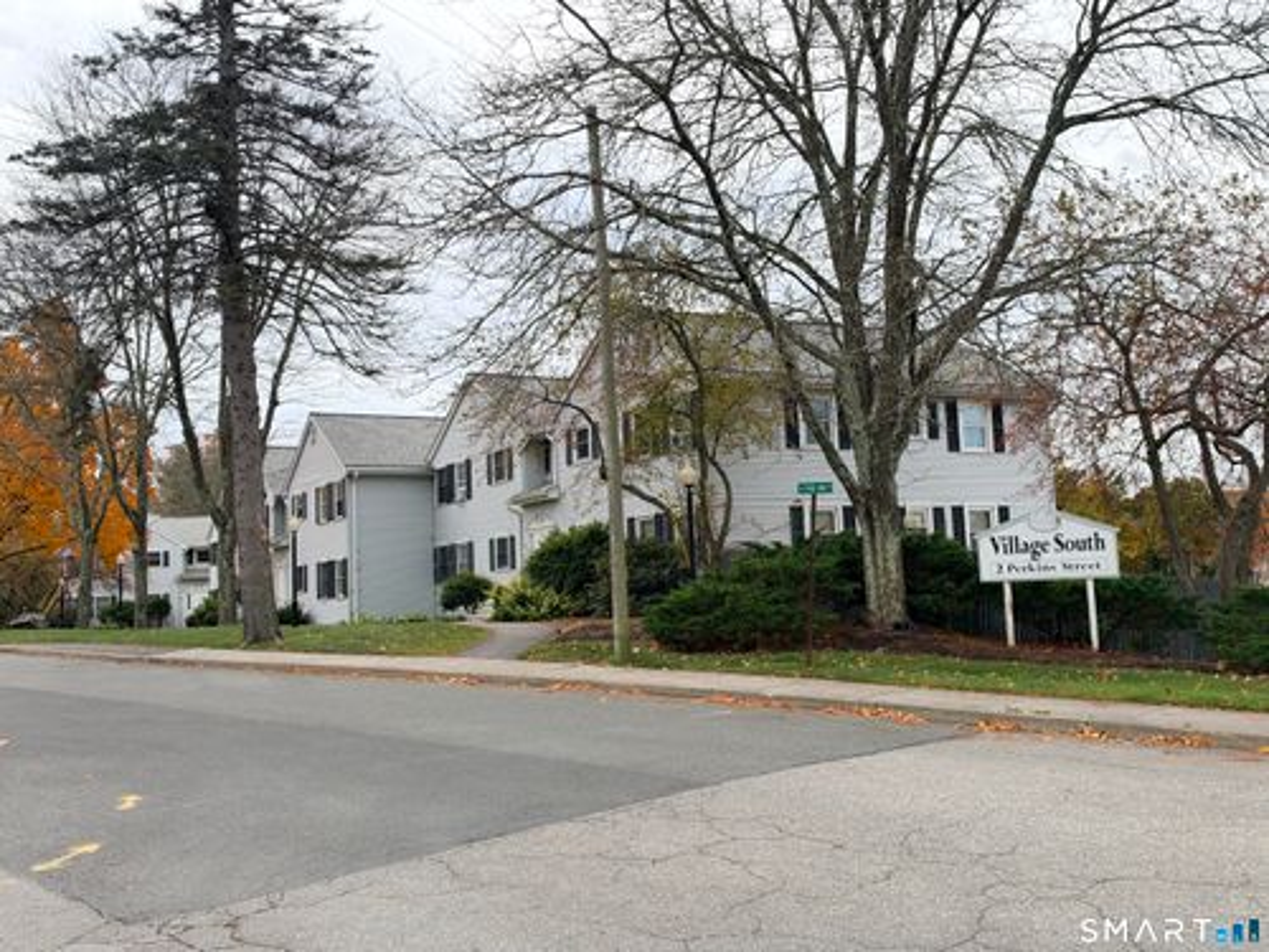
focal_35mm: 34
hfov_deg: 54.0
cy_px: 476
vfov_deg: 41.8
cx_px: 634
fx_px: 1246
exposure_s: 1/1513
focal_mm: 6.93
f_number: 1.8
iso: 100
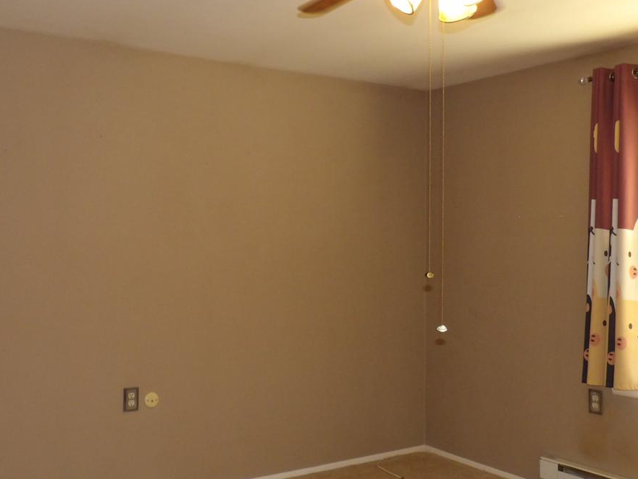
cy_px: 246
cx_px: 302
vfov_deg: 36.8
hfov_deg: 47.8
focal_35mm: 39
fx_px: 719
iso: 200
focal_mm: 4.3
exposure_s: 1/33
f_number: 3.2
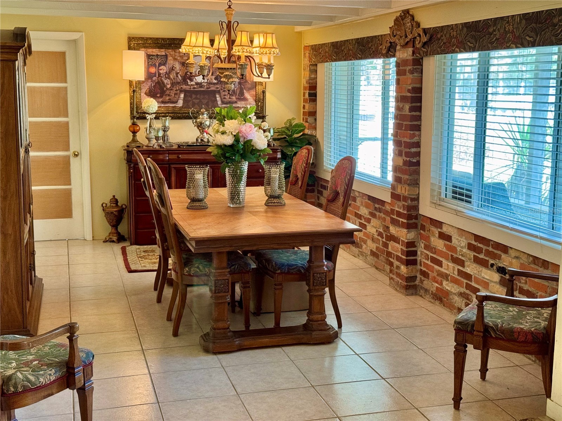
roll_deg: -0.4
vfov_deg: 30.3
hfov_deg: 39.7
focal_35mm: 48
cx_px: 281
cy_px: 210
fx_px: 779
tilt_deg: -11.3
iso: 250
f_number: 1.78
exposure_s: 1/40
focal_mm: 6.76
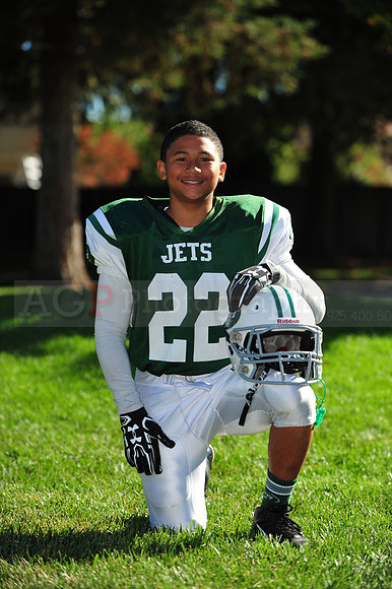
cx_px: 196
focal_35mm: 135
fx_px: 2207
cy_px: 294
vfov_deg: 15.2
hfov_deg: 10.1
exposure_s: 1/2500
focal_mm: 135
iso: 400
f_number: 4.5
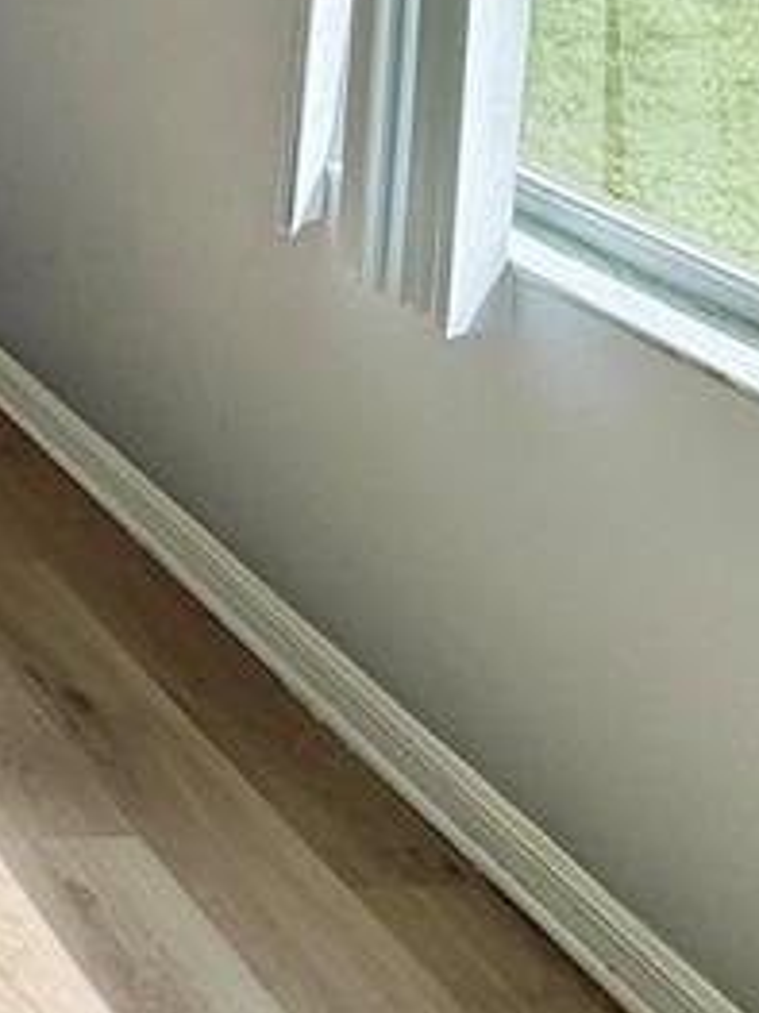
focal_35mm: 64
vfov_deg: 23.8
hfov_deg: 16.2
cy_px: -524
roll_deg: -1.0
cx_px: -863
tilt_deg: -1.0
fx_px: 1873
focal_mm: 2.22
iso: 64
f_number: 2.2
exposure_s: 1/416
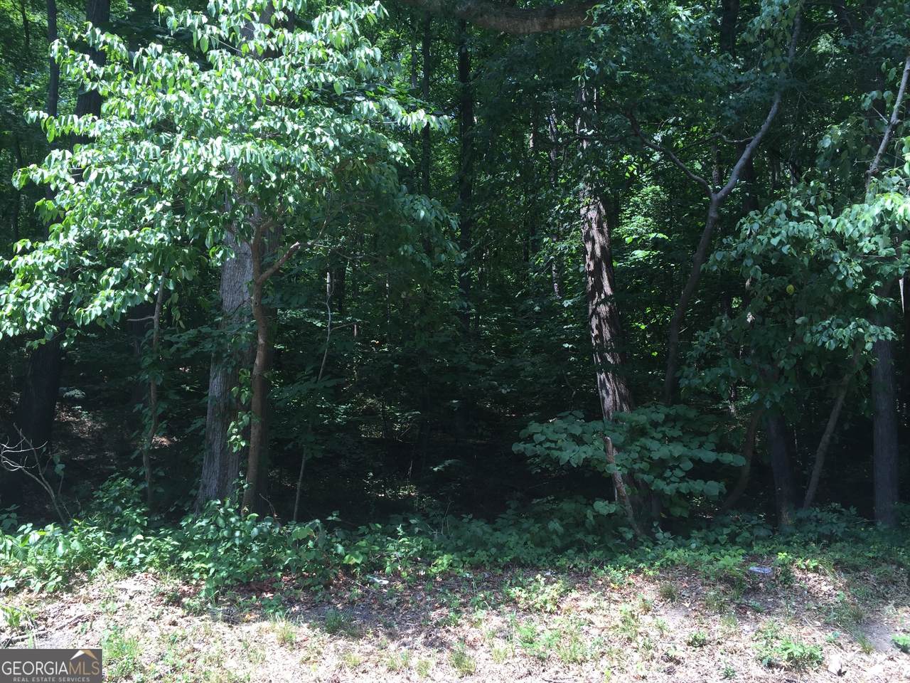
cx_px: 455
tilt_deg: +4.3
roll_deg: +4.6
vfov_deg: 48.2
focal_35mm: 29
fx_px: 762
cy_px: 342
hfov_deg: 61.7
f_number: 2.2
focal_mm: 4.15
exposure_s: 1/214
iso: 32
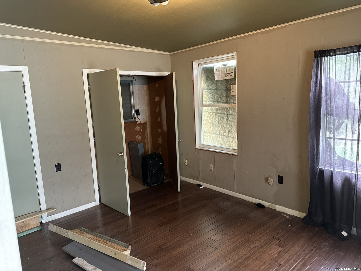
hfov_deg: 71.6
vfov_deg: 56.8
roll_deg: +2.0
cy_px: 136
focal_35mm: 24
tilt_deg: -9.3
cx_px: 180
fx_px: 250
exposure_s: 1/60
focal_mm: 6.86
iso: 400
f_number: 1.78
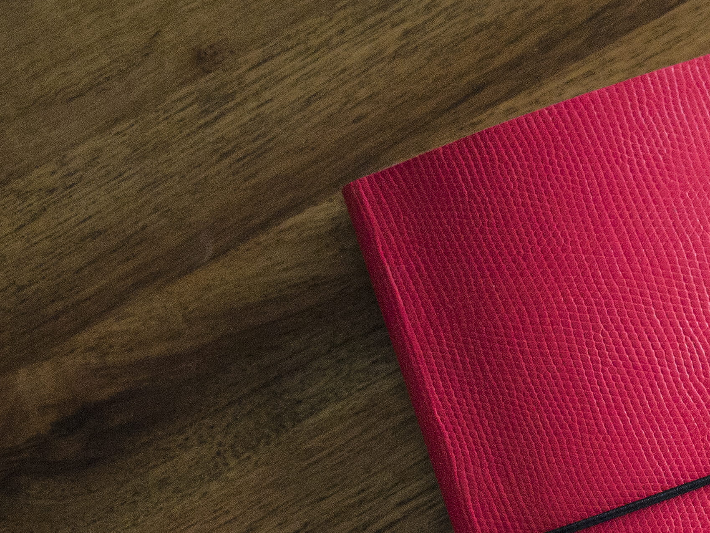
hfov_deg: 20.0
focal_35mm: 94
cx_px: 775
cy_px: 478
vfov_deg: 15.5
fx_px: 1928
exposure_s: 1/60
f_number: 1.7
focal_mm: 20
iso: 1000
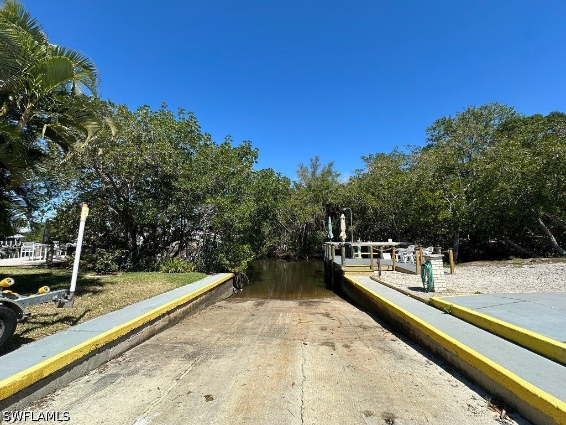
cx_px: 283
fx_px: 229
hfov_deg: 102.1
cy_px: 212
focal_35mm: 14
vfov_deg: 85.7
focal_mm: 2.22
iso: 40
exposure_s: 1/1208
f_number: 2.2
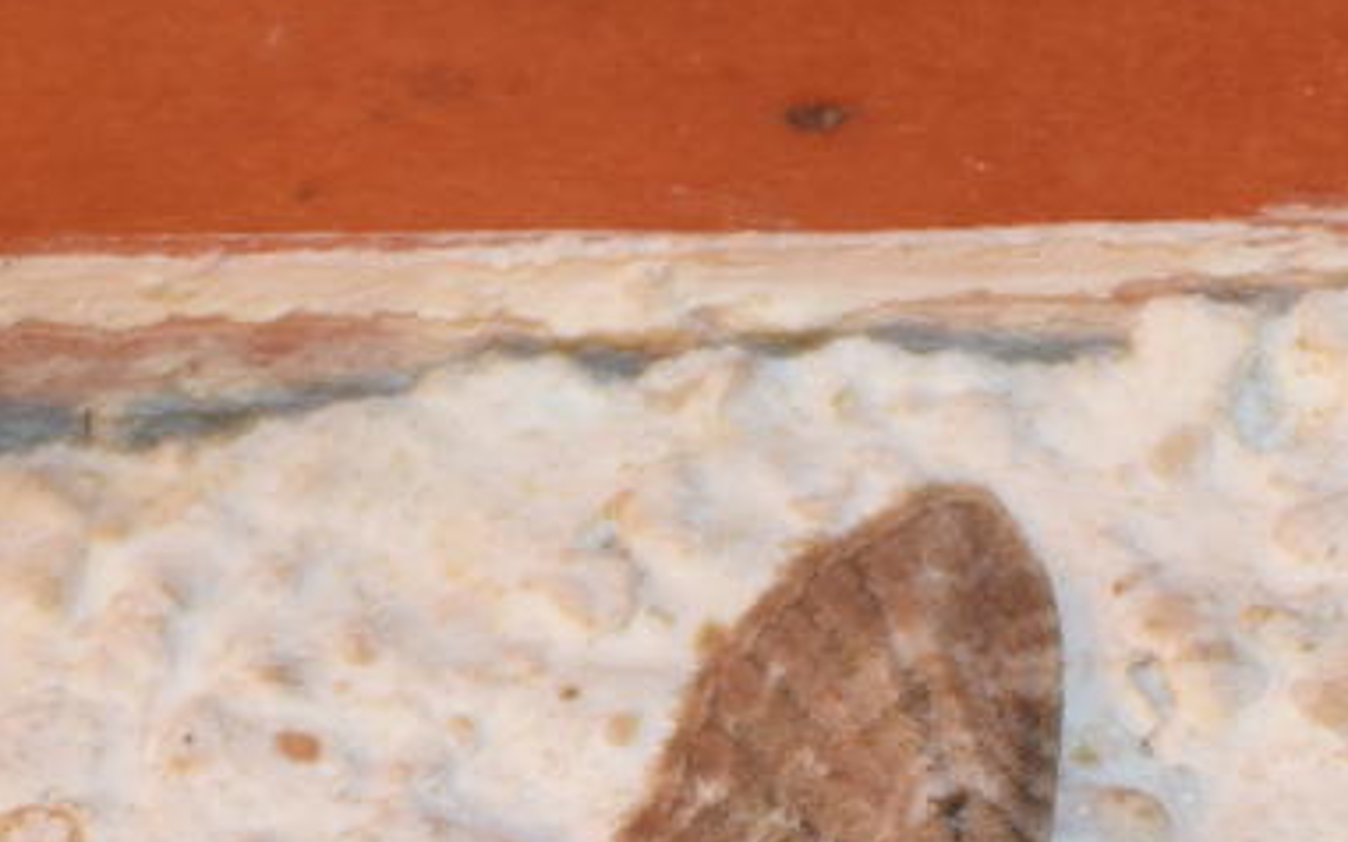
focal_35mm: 539
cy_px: 1114
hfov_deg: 3.9
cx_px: 844
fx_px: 19799
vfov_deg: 2.4
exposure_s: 1/200
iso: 320
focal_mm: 140
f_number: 5.6
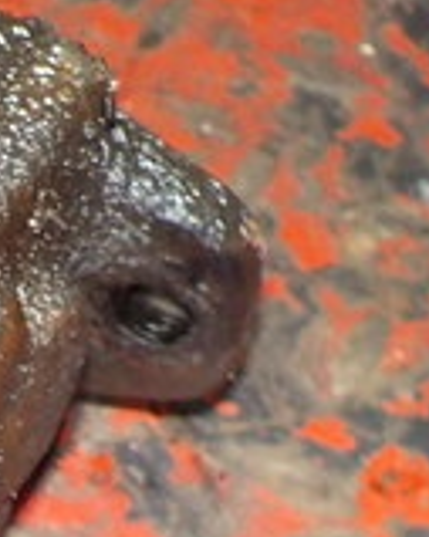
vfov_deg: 16.2
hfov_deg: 12.2
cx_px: -294
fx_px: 1875
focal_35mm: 118
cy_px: 395
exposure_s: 1/30
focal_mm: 4.1
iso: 200
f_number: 3.3
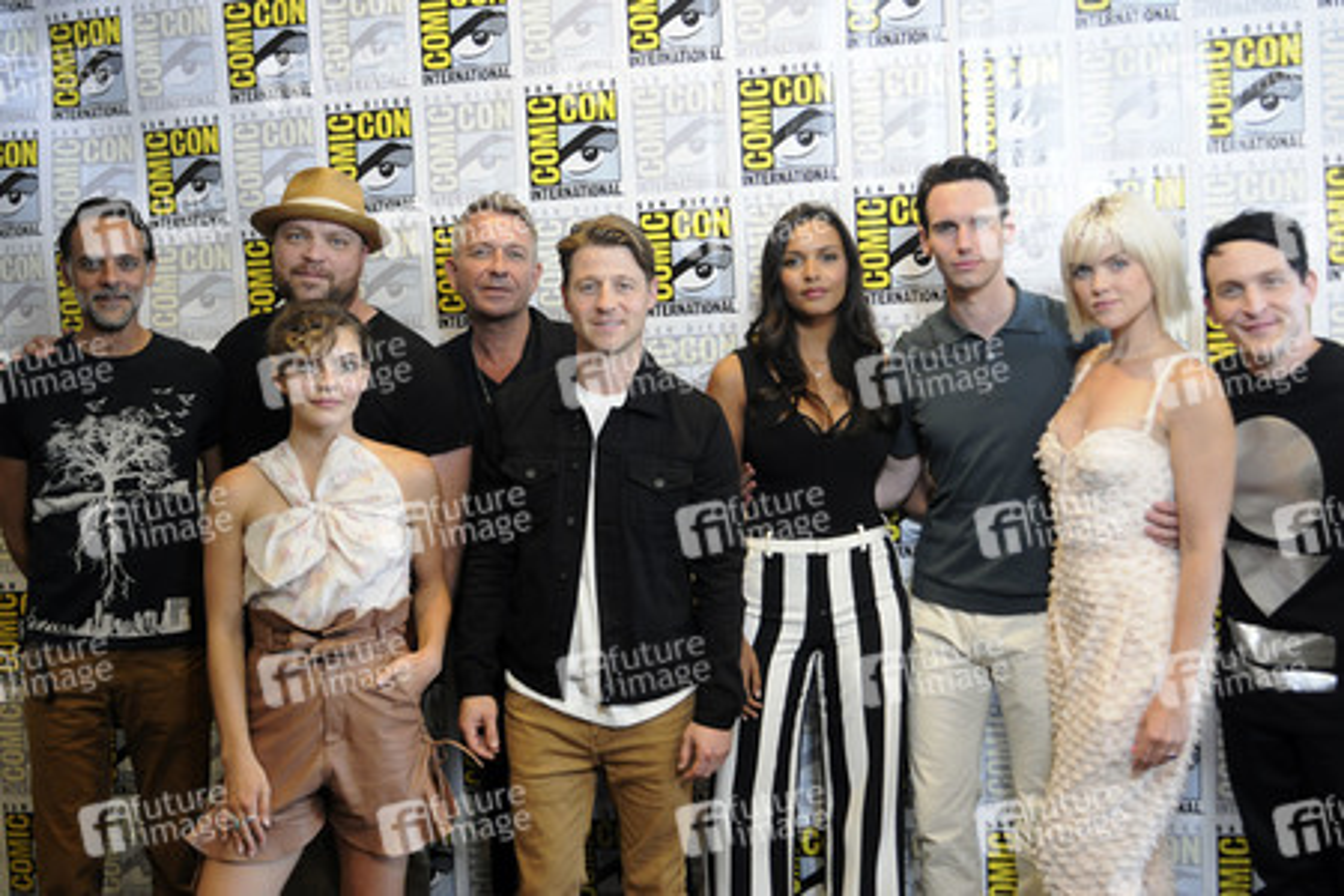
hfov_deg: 53.1
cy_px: 448
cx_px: 672
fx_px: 1344
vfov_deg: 36.9
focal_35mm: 36
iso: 1000
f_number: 4
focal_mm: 24
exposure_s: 1/60
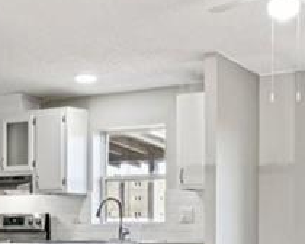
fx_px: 903
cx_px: -135
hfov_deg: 17.5
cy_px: 219
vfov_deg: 15.2
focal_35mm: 100
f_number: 11
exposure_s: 1/13
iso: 400
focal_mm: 14
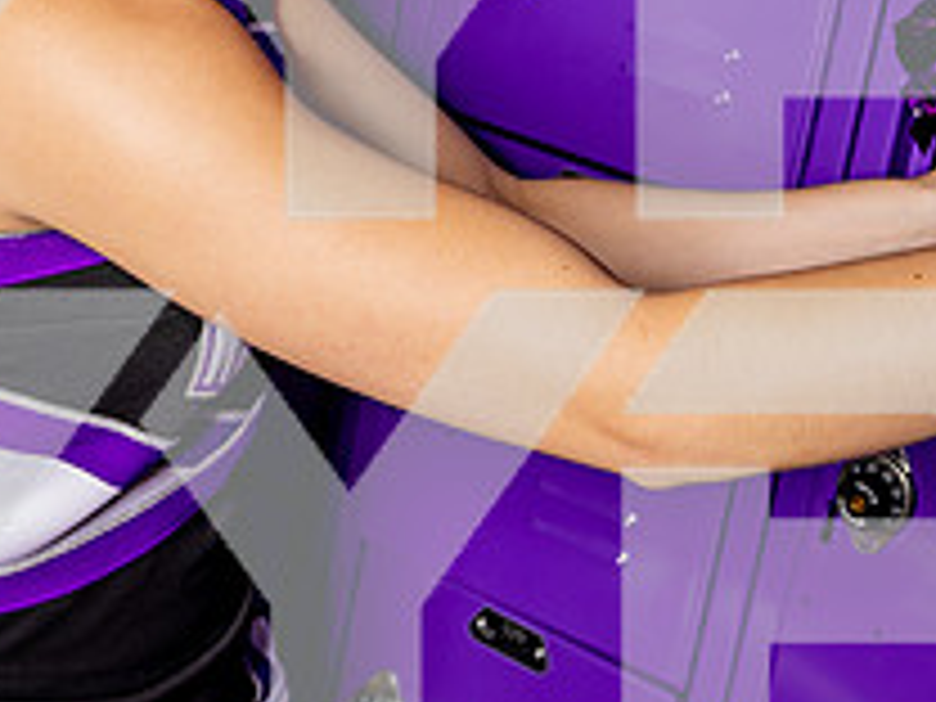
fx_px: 2325
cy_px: -16
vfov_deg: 16.8
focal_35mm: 86
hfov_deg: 22.7
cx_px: 549
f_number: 5.6
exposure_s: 1/125
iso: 125
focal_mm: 32
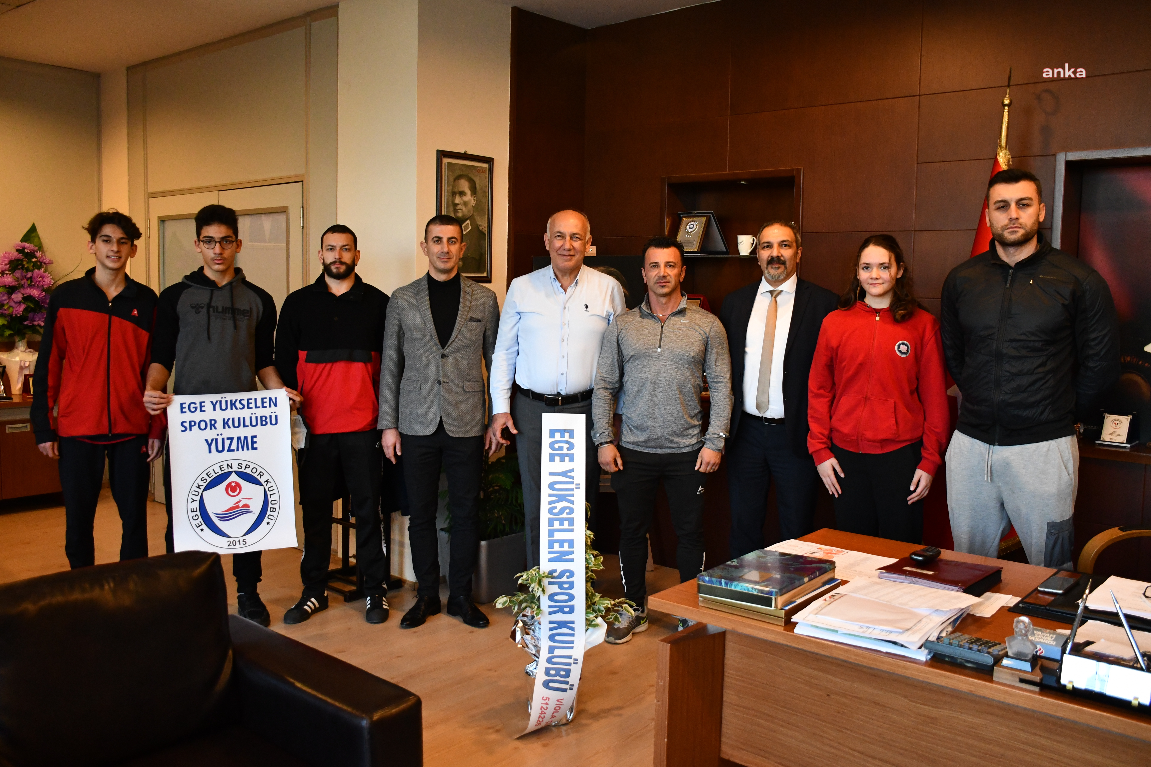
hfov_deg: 61.9
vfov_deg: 43.6
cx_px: 576
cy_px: 384
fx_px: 959
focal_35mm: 30
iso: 2200
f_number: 3.5
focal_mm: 20
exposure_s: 1/125
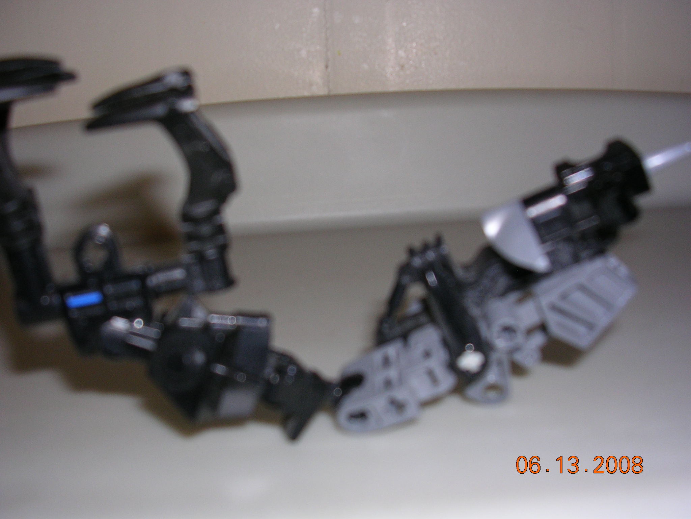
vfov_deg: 37.7
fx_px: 759
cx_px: 346
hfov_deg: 49.0
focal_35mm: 38
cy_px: 260
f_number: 2.8
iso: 50
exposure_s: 1/60.1
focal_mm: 5.8
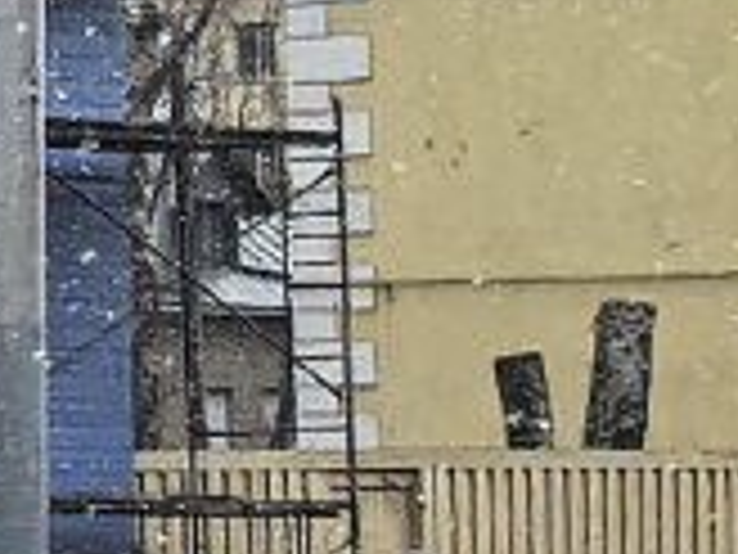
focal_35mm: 419
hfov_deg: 4.4
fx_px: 8933
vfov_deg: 3.5
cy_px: -318
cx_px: -2002
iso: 160
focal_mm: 6.98
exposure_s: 1/939
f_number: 2
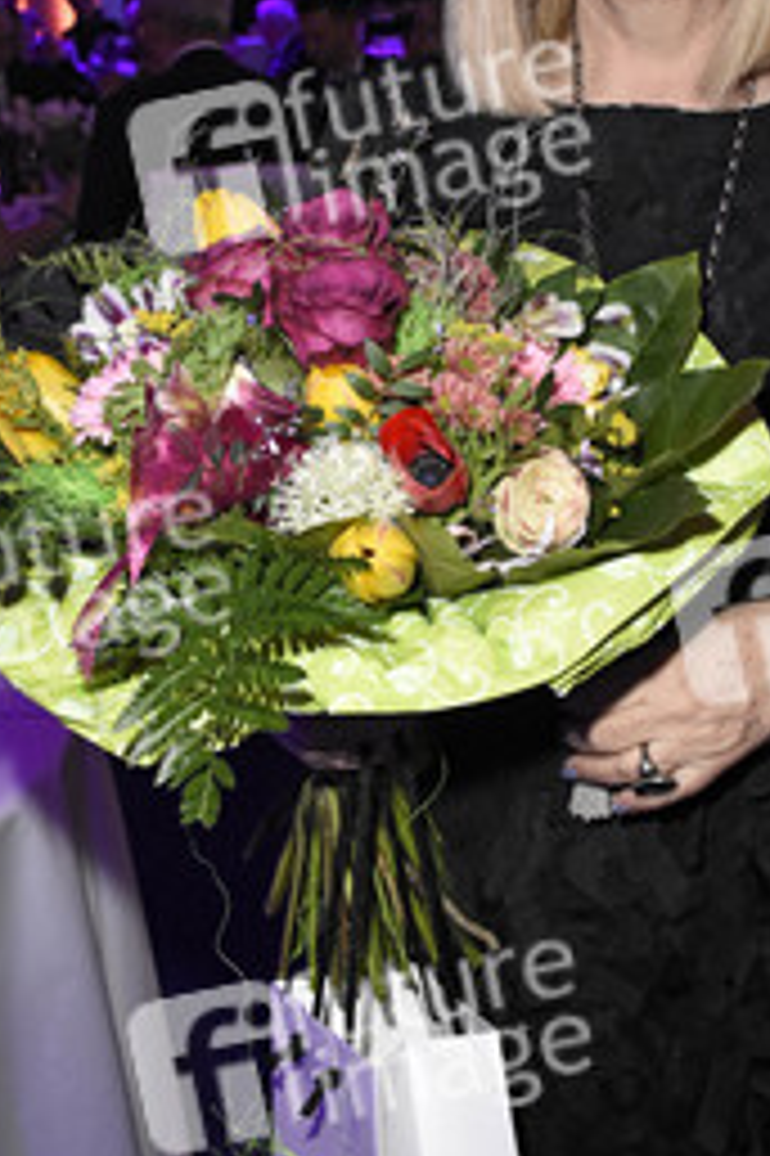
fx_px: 1728
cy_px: 373
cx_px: 493
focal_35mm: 54
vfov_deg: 36.6
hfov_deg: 25.0
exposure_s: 1/160
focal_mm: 23
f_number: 6.3
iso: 3200
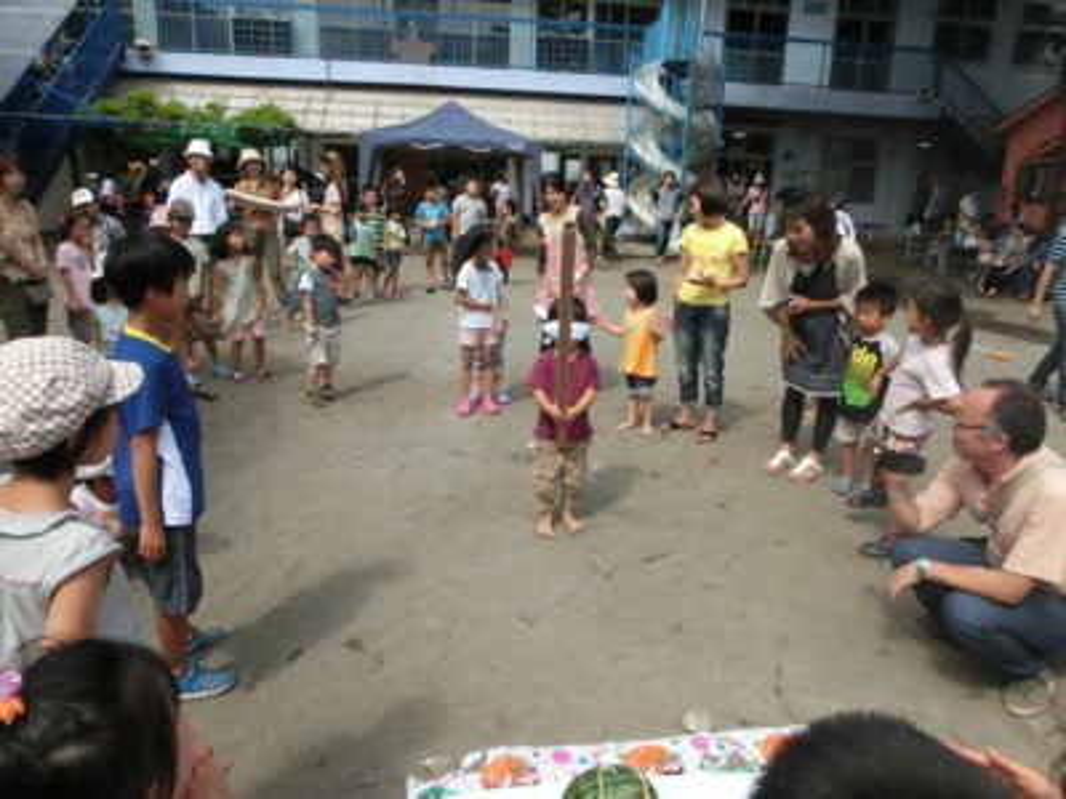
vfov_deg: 56.8
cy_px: 400
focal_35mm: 24
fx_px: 739
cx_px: 533
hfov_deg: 71.6
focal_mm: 4.24
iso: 80
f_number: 3
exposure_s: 1/1000
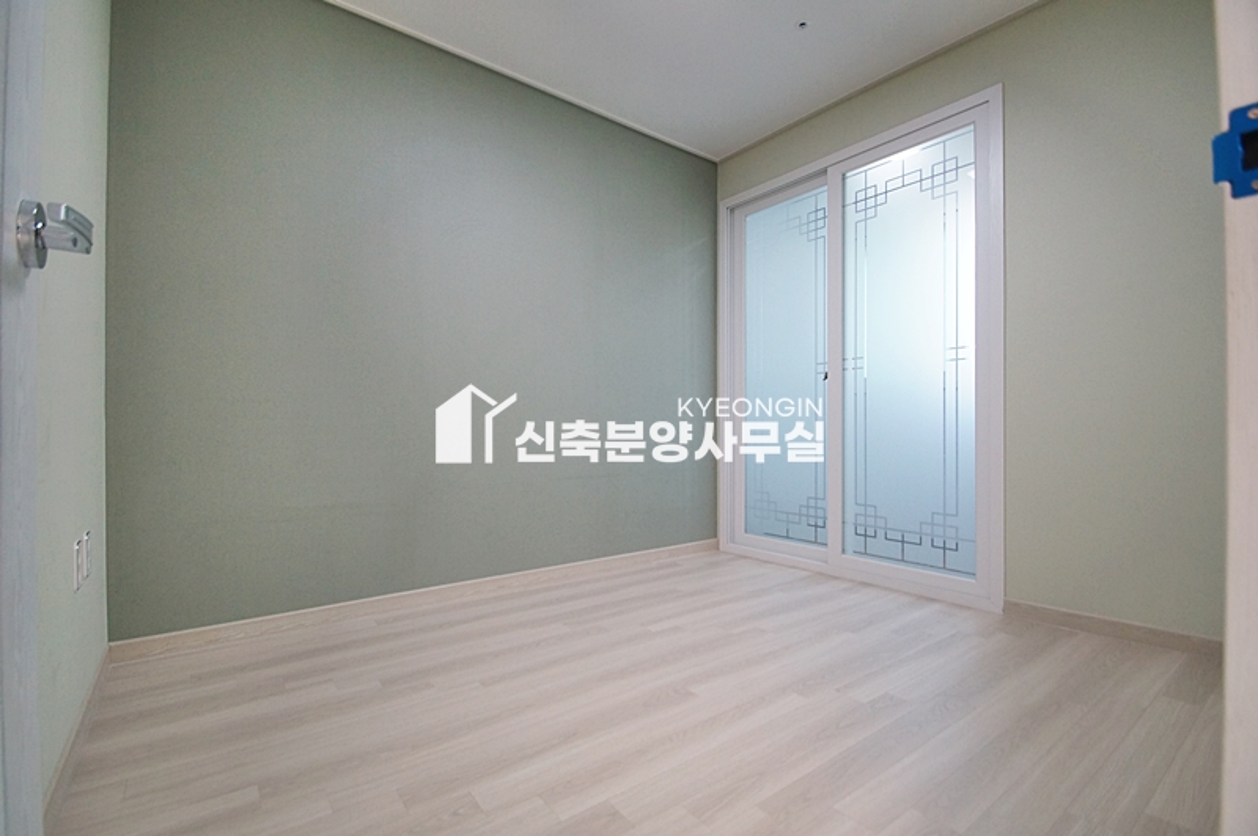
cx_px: 629
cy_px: 418
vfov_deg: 77.2
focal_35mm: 15
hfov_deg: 100.4
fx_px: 524
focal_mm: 10
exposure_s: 1/160
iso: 800
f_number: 4
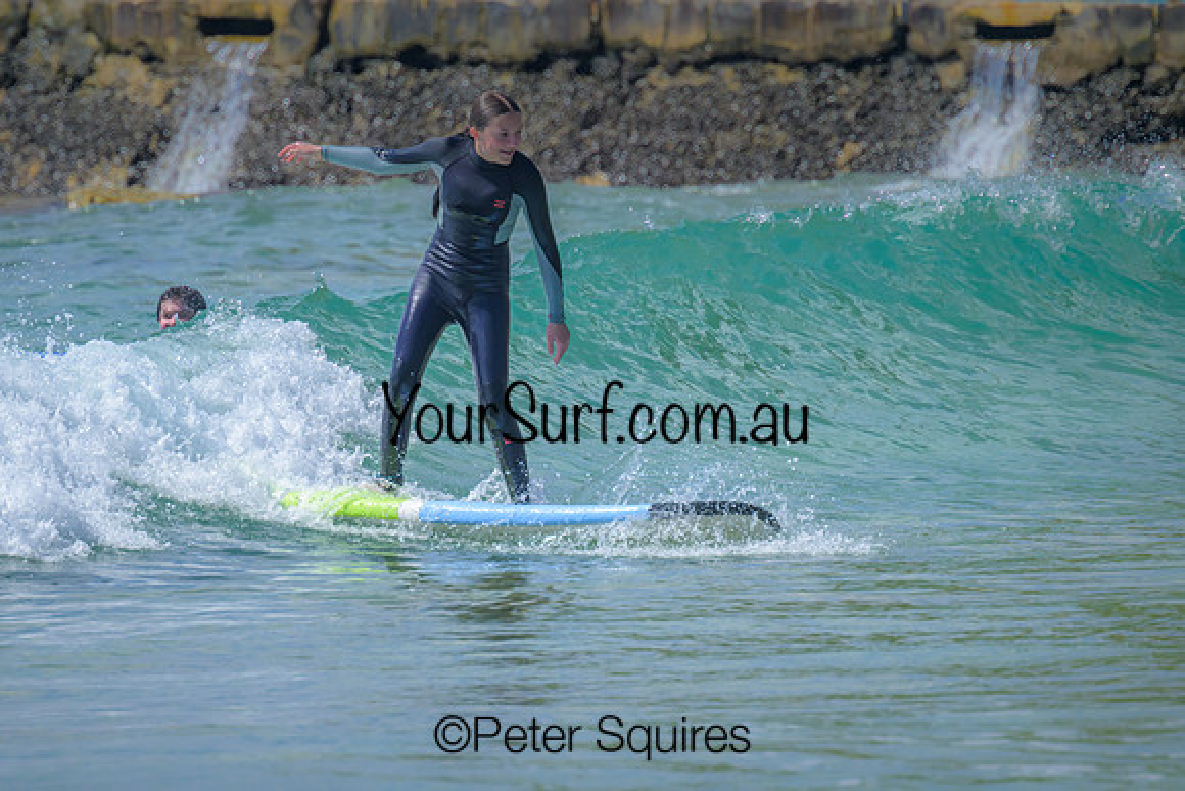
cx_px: 570
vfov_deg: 1.6
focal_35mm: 883
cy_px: 411
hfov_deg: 2.3
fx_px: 29055
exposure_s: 1/2000
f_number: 11
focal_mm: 800
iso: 800
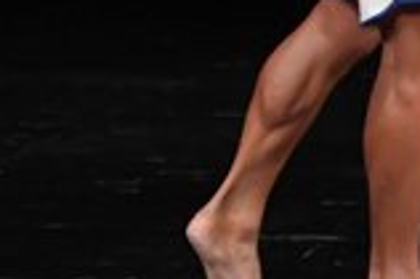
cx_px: -440
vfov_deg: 1.1
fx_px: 14615
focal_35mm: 1254
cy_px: -260
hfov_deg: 1.6
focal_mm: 170
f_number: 5.6
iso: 3200
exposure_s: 1/400
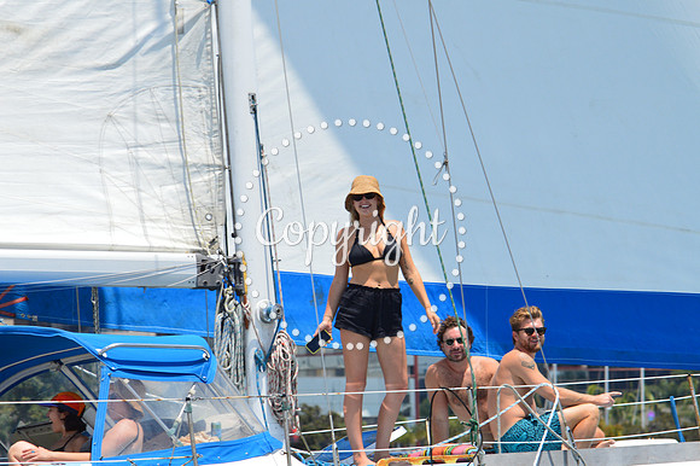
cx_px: 350
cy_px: 233
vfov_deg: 4.6
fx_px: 5830
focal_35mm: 300
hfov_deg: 6.9
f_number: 11
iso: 280
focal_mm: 200
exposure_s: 1/500
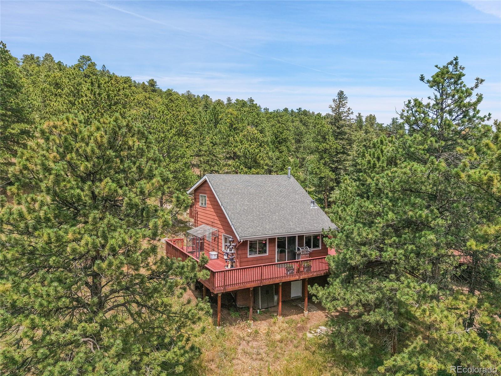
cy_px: 188
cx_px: 250
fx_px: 347
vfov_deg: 56.8
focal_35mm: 24
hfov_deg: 71.6
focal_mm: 8.67
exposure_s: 1/8000
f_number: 1.8
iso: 240
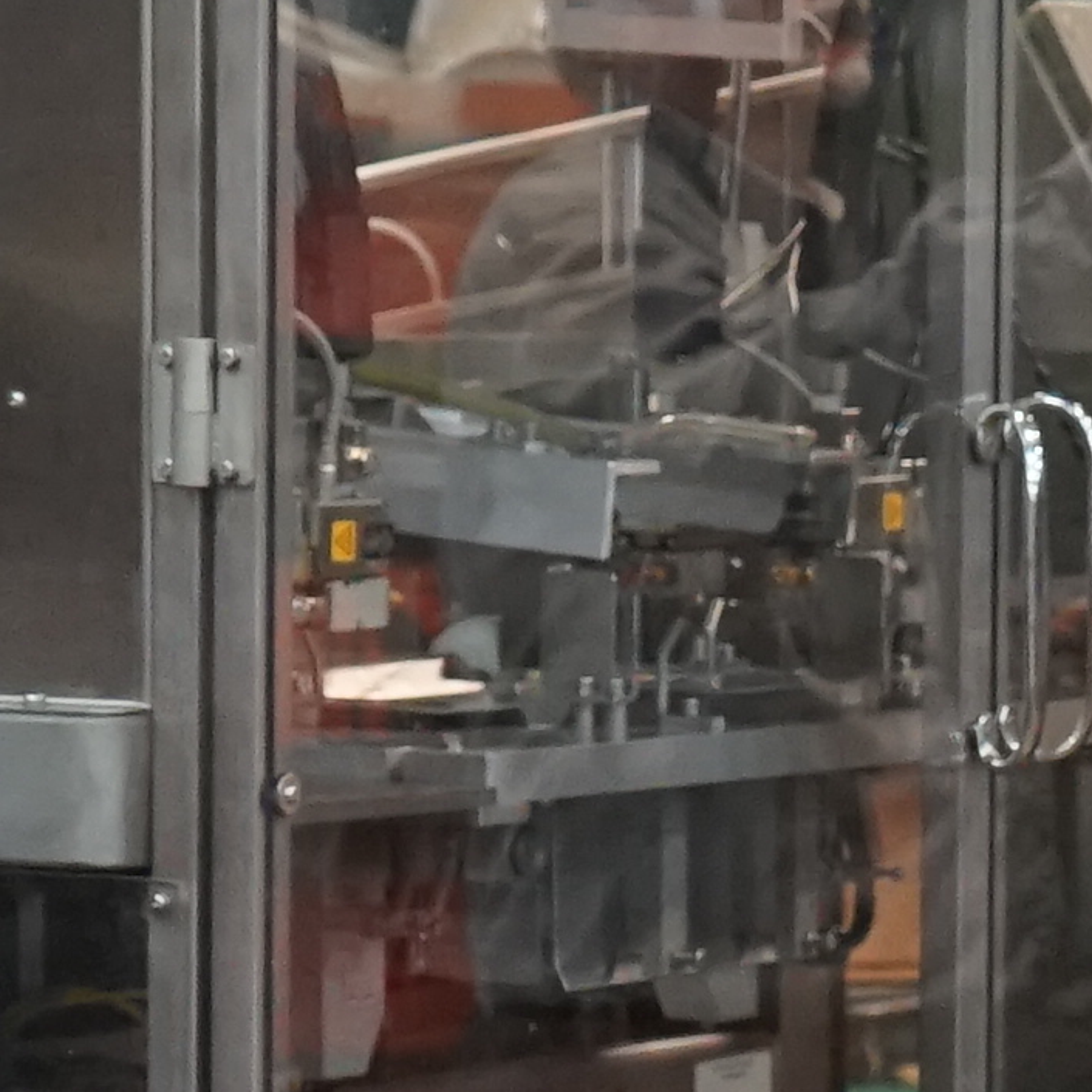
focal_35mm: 224
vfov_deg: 7.8
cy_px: 914
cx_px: 951
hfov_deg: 7.8
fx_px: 7995
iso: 2000
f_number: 3.5
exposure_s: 1/160
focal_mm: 31
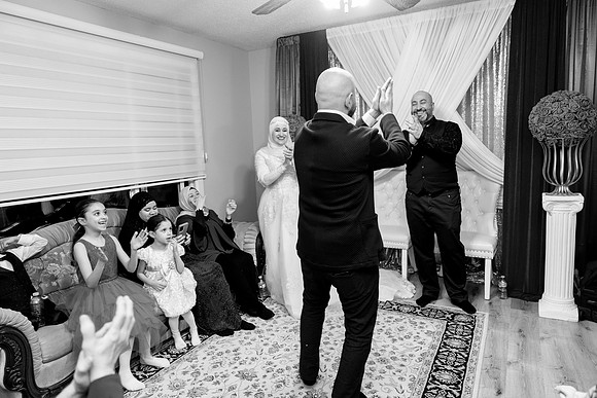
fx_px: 398
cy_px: 199
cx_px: 298
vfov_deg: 53.2
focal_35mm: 24
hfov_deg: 73.7
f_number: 2.8
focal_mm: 24
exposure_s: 1/160
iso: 1600
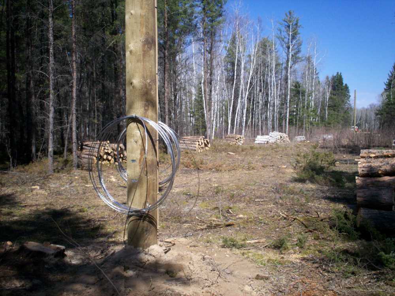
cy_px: 148
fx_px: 411
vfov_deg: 39.7
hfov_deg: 51.4
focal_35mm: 36
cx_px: 198
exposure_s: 1/569
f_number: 4.5
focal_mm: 6
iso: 100
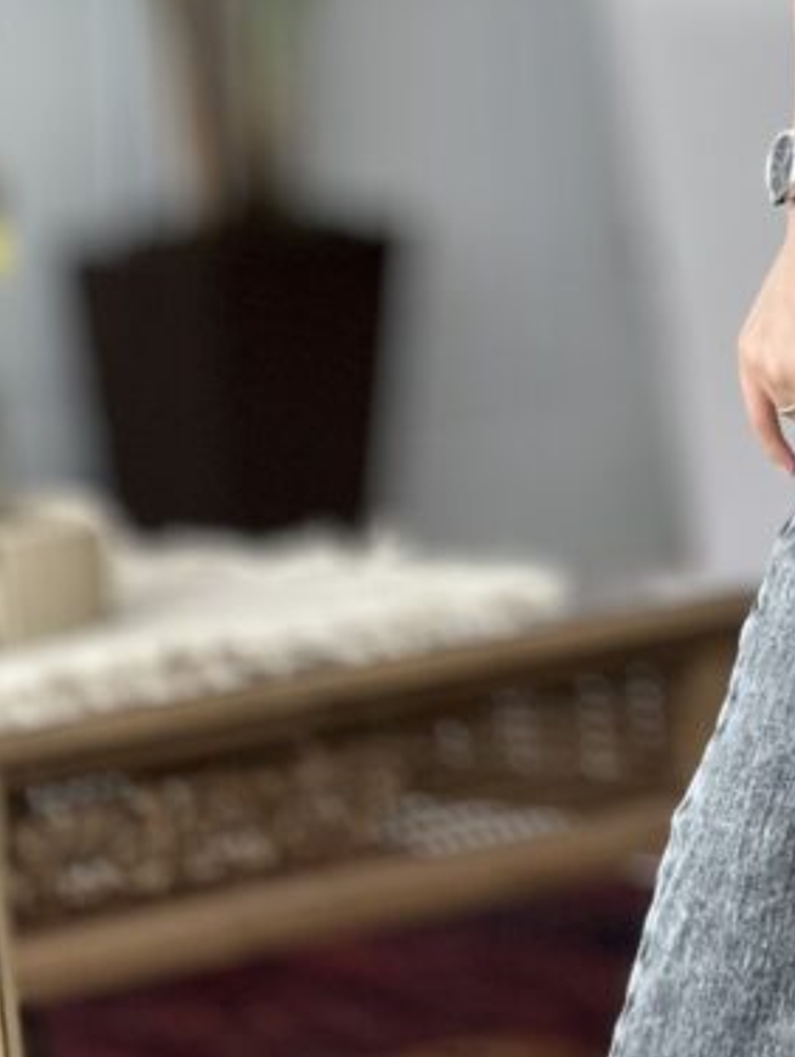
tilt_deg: -16.2
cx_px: 1077
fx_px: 6420
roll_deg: +5.1
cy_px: -341
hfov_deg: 7.0
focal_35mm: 210
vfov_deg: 9.2
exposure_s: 1/100
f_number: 2.8
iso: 125
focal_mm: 9
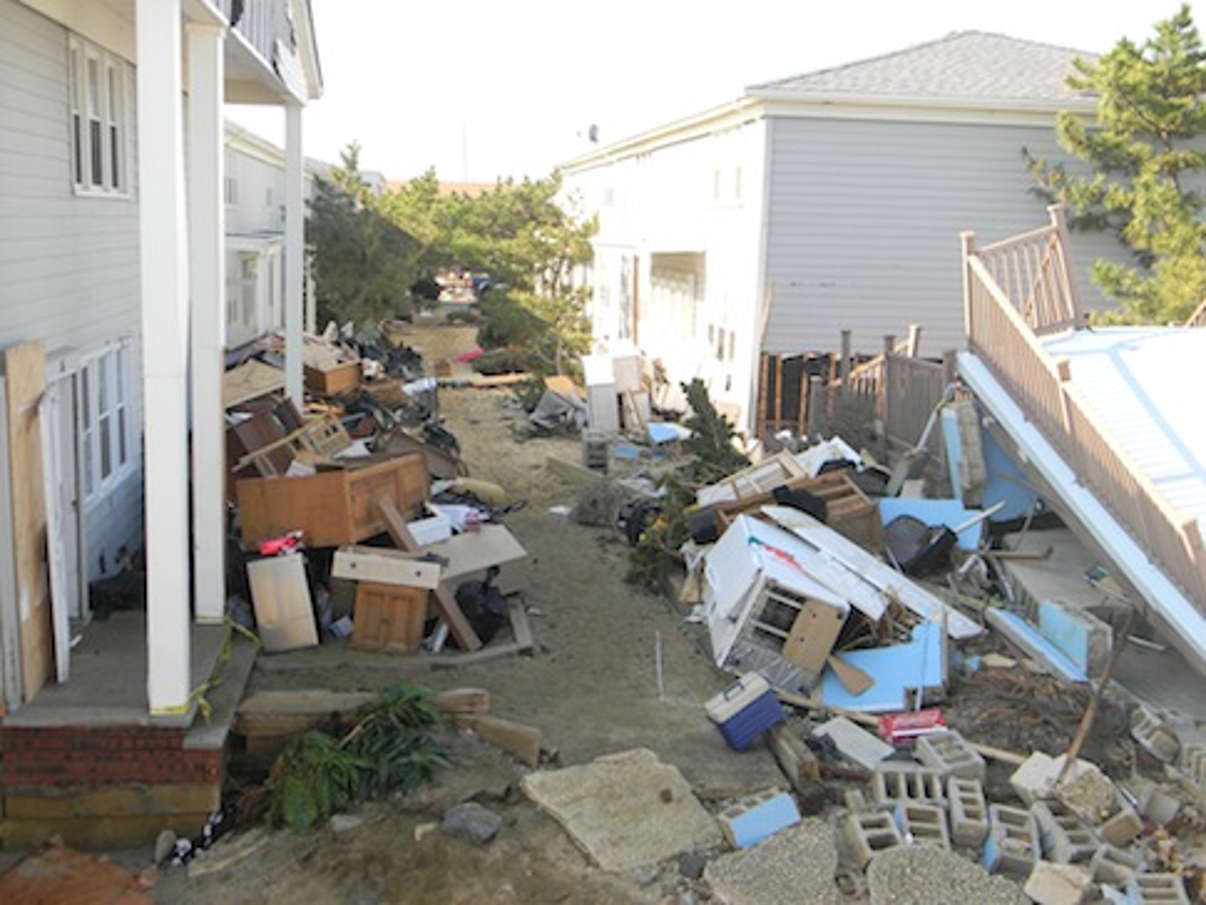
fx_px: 1429
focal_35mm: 41
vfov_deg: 35.2
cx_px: 603
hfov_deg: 45.8
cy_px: 452
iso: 80
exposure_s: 1/183
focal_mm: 7.3
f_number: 3.8
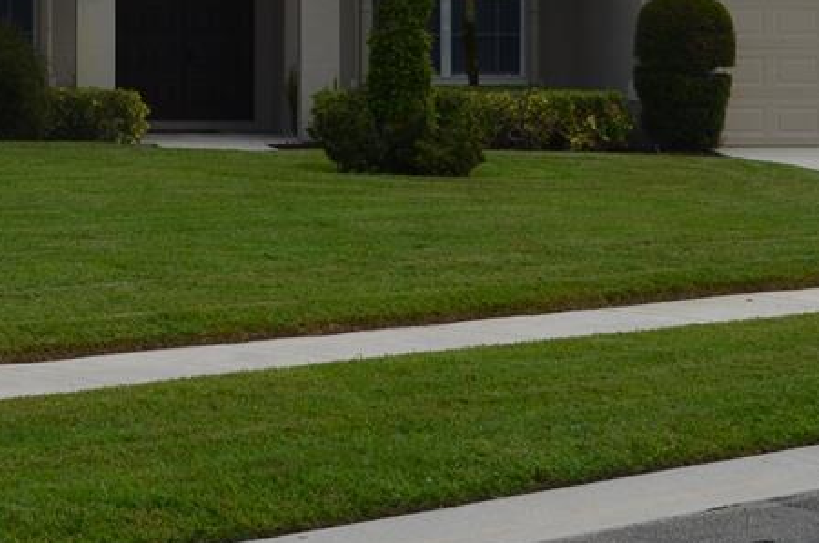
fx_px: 2906
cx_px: 75
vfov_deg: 10.4
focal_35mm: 128
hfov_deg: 15.8
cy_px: -159
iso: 100
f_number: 8
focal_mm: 24
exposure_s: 1/250
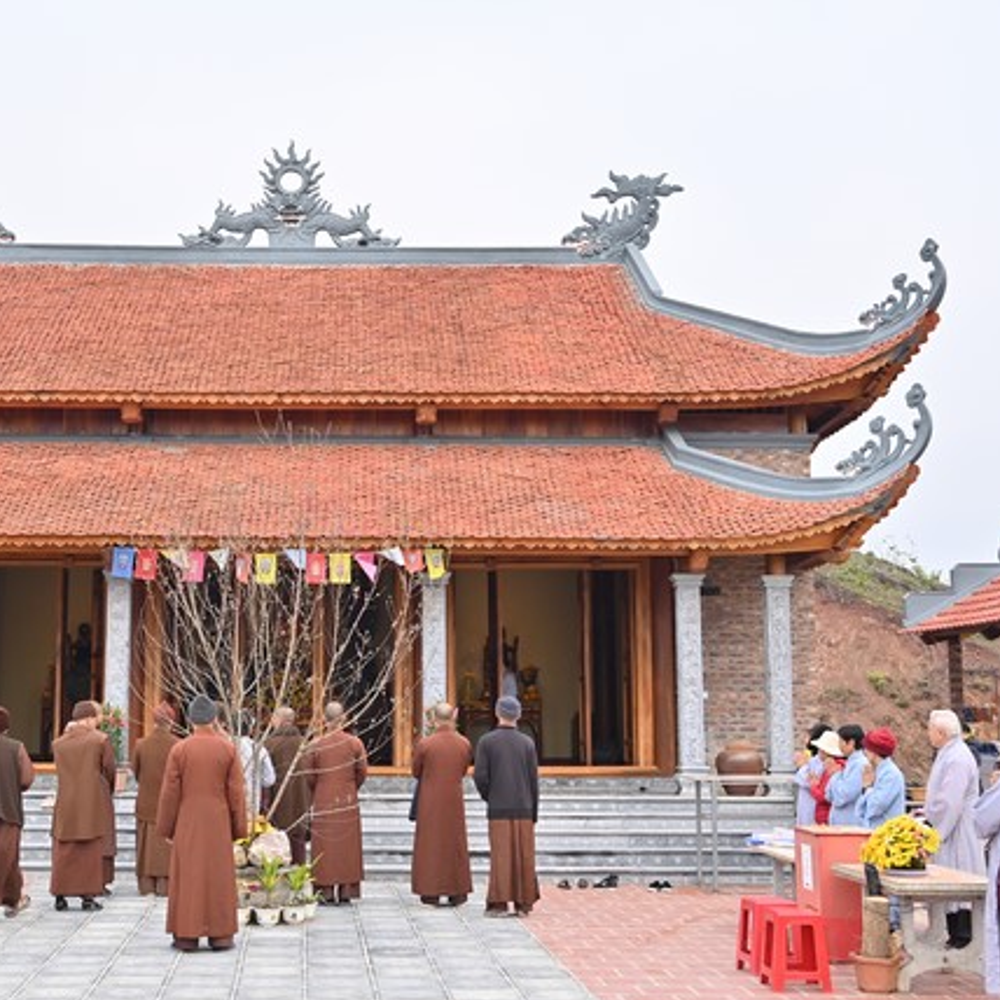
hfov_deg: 34.2
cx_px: 299
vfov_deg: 34.7
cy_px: 502
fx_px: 1601
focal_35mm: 49
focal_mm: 38
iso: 160
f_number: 5.6
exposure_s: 1/200
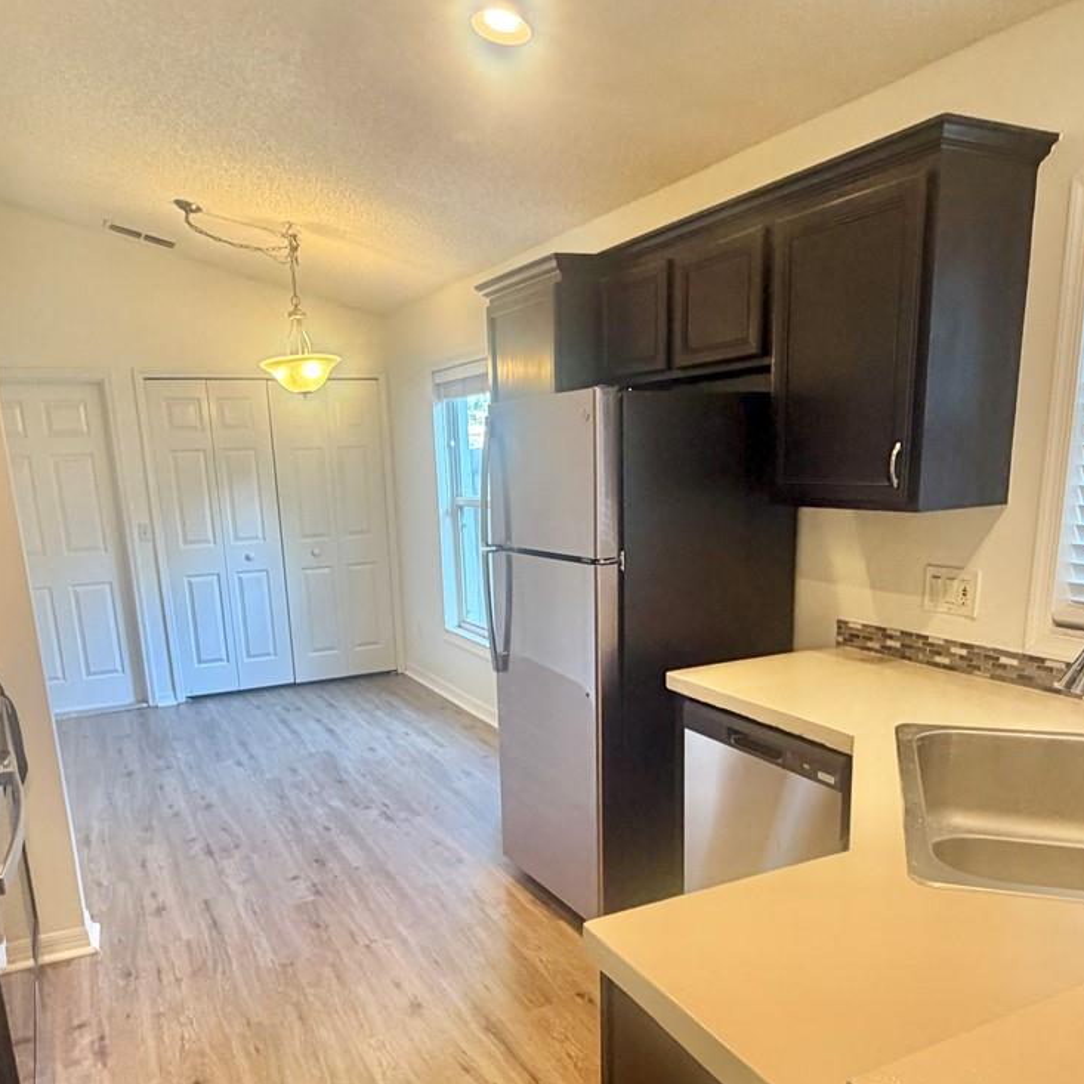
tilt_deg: -14.8
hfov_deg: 59.0
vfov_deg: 58.1
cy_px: 698
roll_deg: +2.5
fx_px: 957
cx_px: 515
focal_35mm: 27
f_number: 2.2
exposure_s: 1/60
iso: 250
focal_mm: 2.22
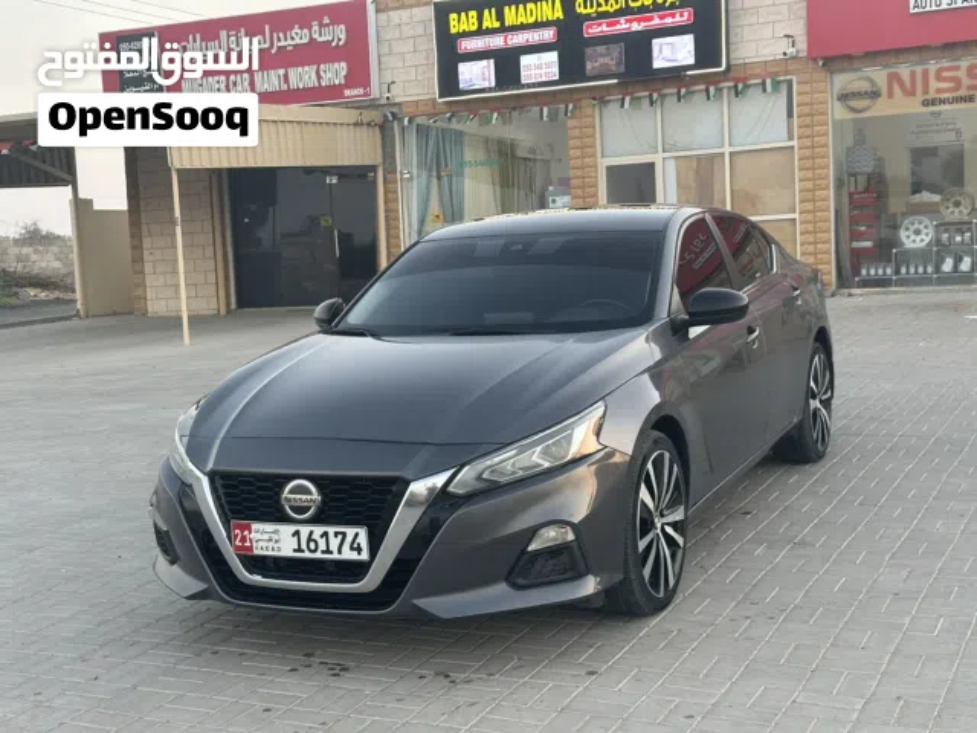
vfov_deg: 30.3
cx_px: 488
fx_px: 1355
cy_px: 366
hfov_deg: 39.7
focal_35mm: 48
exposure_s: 1/100
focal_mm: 6.86
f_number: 1.78
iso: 100
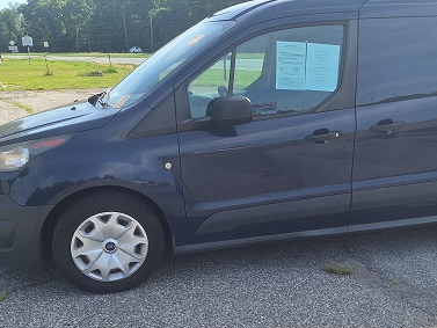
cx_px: 250
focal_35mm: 39
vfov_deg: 36.5
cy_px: 213
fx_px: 493
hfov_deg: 47.7
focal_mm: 5.54
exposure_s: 1/1383
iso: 40
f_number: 1.8
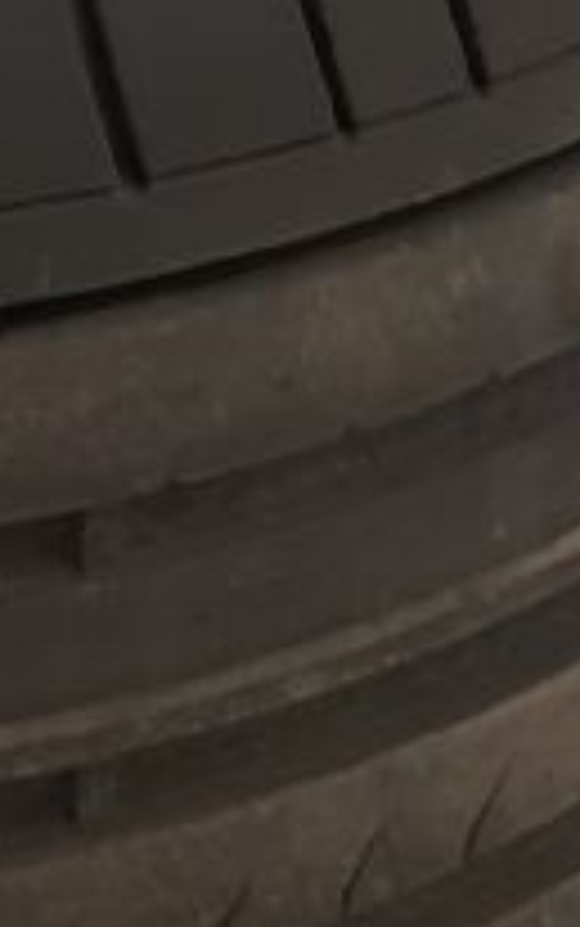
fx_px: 4395
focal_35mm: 174
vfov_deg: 10.8
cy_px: -1040
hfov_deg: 7.2
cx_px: -708
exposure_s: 1/50
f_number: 2.4
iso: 100
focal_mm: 4.3
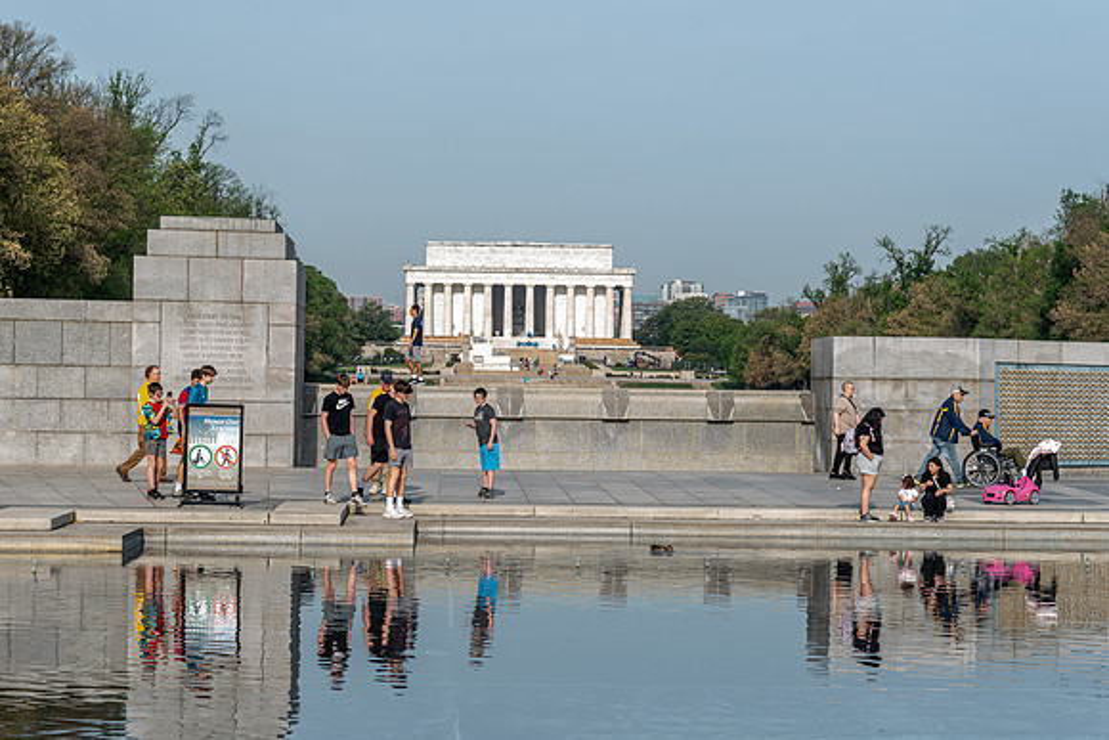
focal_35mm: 103
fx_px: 3183
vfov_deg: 13.3
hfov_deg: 19.8
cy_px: 331
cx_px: 549
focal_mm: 85
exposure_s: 1/125
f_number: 6.3
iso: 100
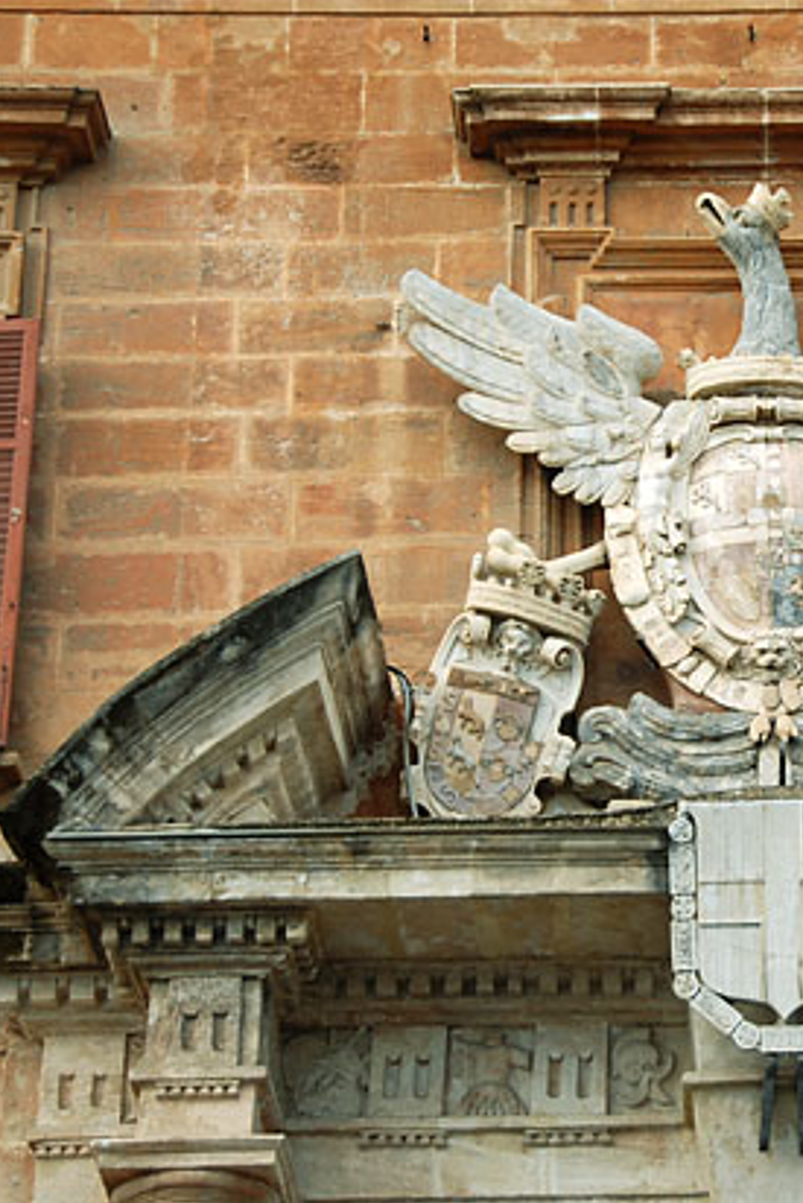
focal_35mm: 113
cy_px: 600
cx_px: 774
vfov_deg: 18.1
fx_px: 3777
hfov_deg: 12.0
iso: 100
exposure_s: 1/180
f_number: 4.8
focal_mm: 50
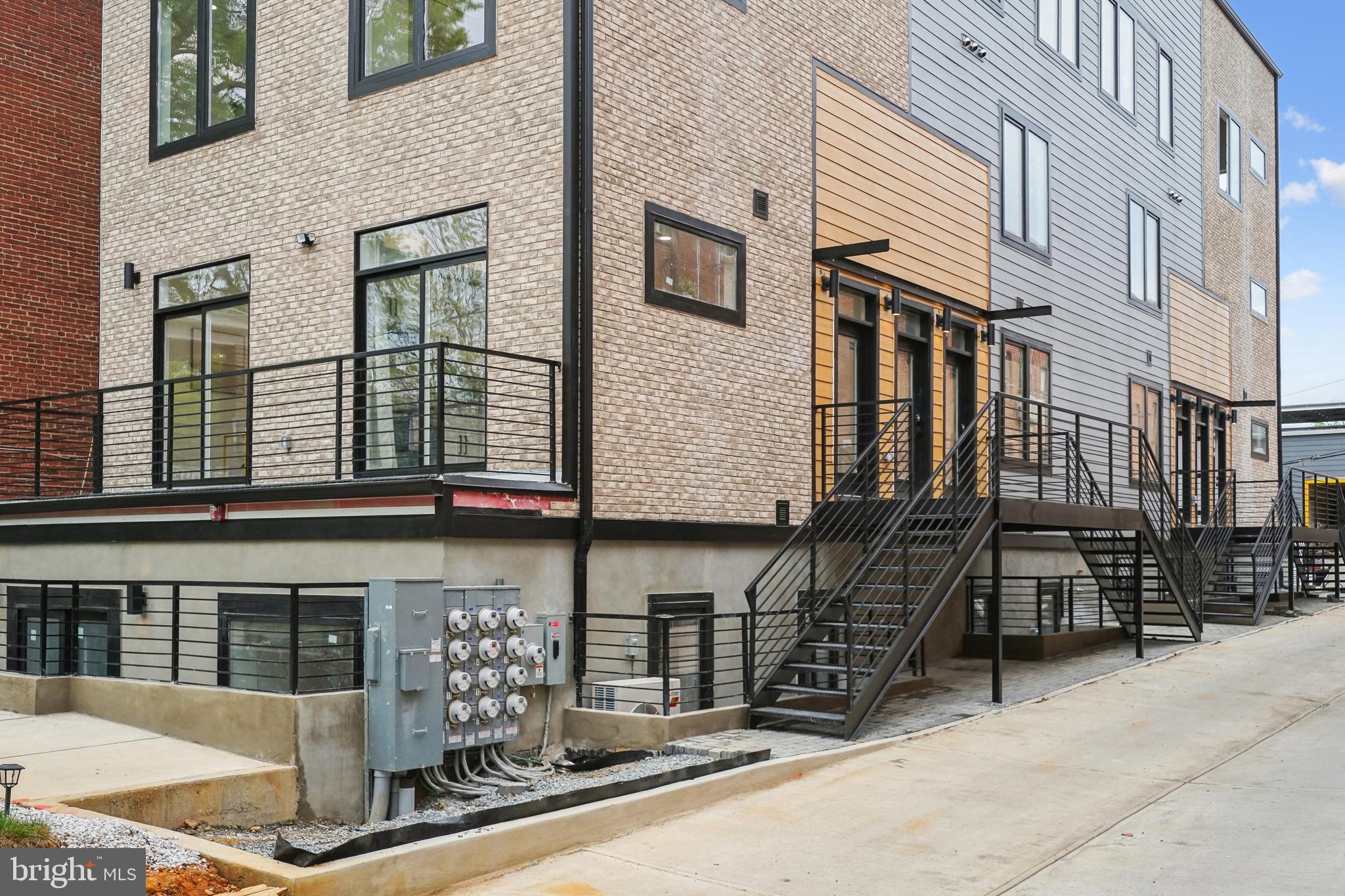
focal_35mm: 35
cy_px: 448
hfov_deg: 54.4
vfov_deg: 37.8
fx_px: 1307
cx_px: 672
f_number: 9
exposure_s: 1/250
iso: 800
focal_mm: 35
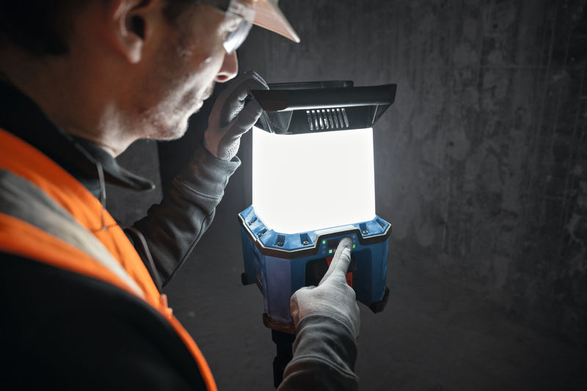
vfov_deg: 49.5
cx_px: 294
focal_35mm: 26
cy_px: 196
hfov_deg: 69.4
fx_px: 424
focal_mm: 26
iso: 800
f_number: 4.5
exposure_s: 1/200
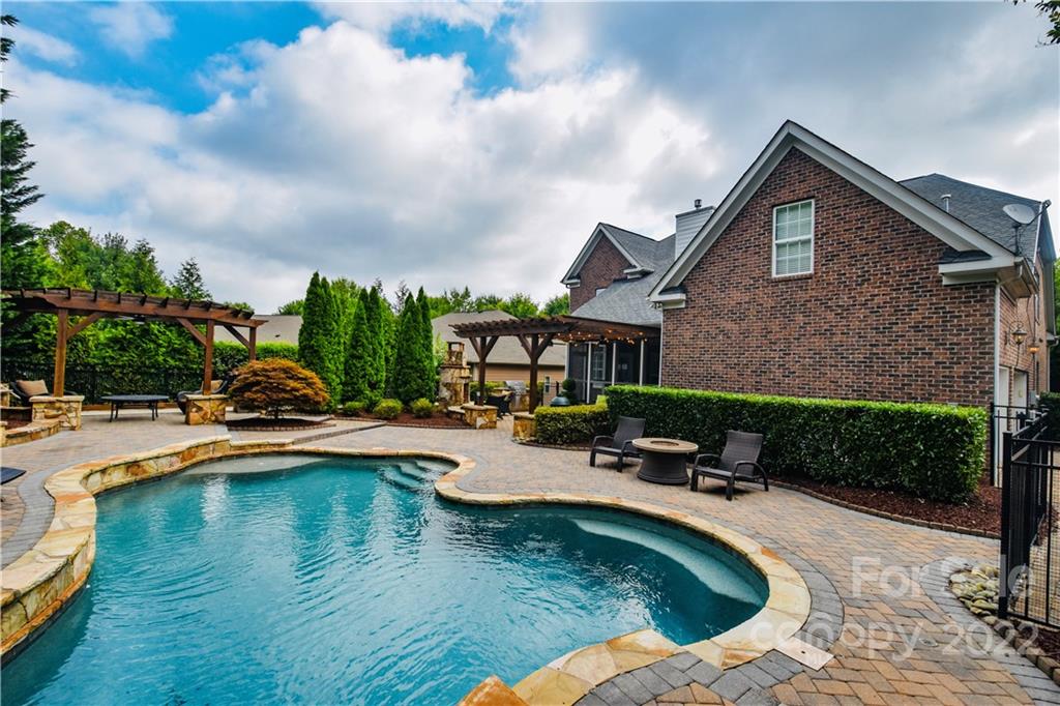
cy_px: 353
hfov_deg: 100.4
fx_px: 441
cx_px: 530
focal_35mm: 15
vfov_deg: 77.3
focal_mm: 10
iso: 200
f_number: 9
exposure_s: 1/320
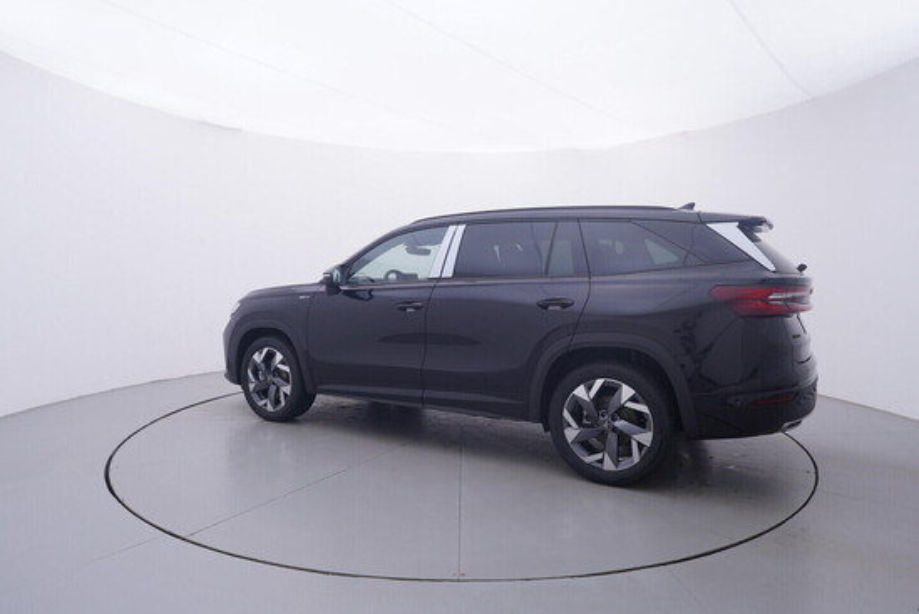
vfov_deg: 56.2
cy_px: 307
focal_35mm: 22
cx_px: 460
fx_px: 575
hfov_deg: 77.3
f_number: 5
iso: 200
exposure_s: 1/80
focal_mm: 15
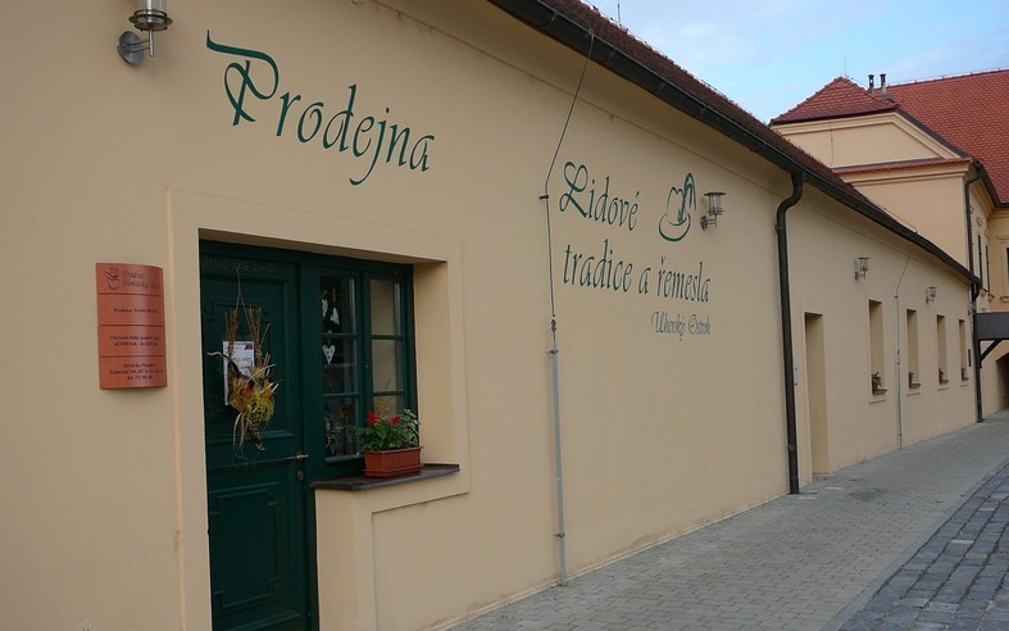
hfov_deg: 47.2
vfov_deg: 30.5
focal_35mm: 42
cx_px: 506
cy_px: 330
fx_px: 1155
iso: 80
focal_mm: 5.8
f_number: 3
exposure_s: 1/320
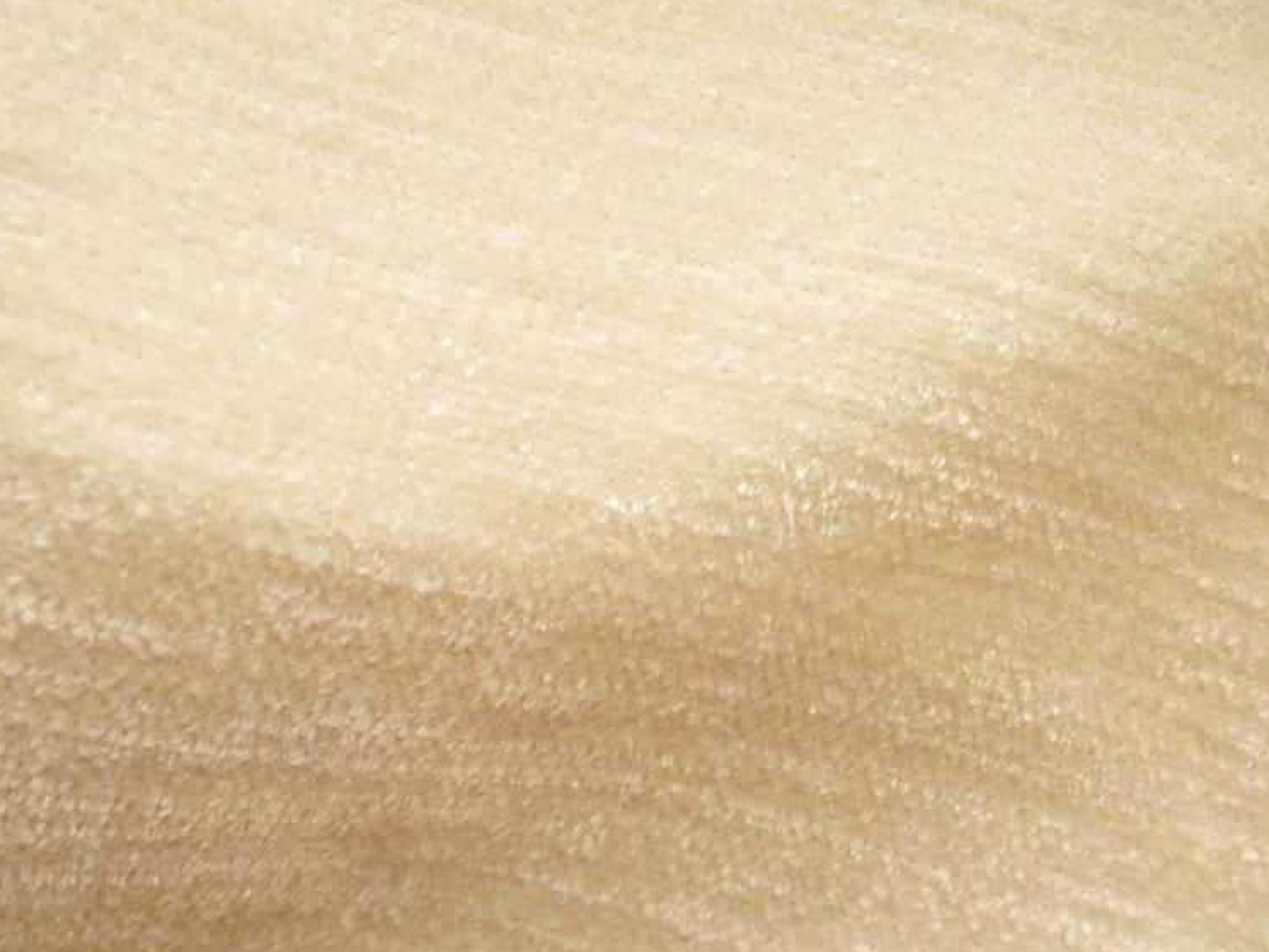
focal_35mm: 51
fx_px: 1870
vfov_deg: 28.5
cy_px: 589
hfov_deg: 37.2
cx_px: 802
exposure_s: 1/80
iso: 200
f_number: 3.5
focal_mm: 6.8
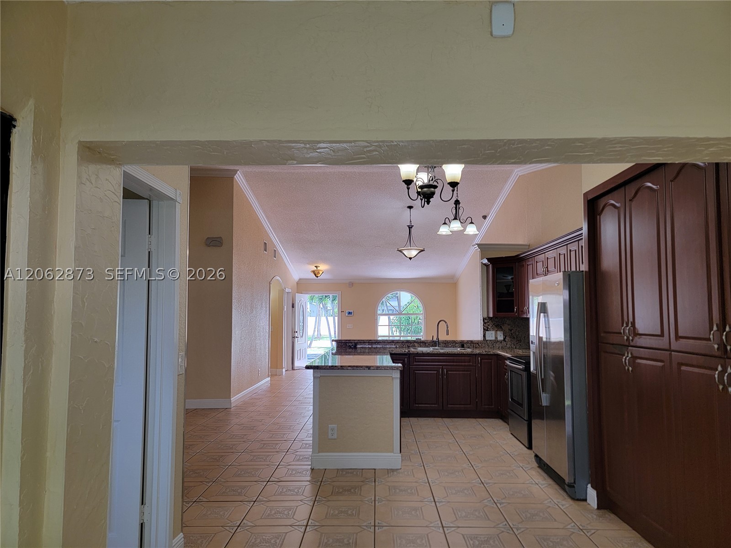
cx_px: 366
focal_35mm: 24
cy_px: 274
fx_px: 507
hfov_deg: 71.6
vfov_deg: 56.8
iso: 125
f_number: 1.8
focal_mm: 6.7
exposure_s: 1/120
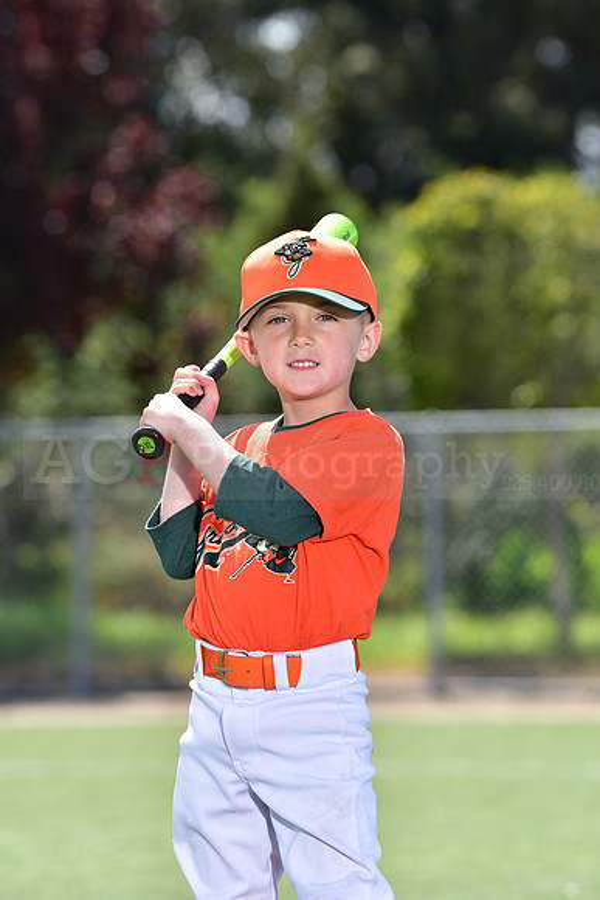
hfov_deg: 6.9
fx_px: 4997
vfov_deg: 10.3
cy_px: 450
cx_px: 300
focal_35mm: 200
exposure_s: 1/250
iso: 80
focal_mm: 200
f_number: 5.6
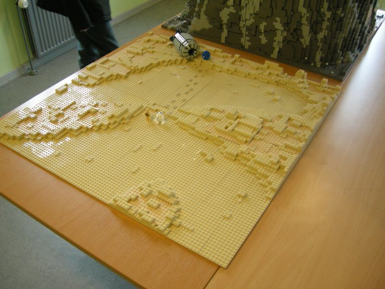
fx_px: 400
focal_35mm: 36
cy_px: 144
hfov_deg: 51.4
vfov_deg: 39.7
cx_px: 192
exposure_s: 1/59.8
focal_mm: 7.5
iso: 245
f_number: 2.7
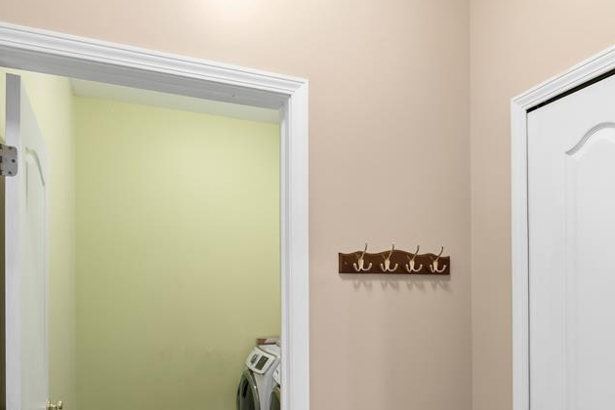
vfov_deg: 48.3
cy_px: 289
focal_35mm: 26
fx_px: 444
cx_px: 334
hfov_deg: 69.3
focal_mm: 16
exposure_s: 1/30
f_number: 3.5
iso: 400
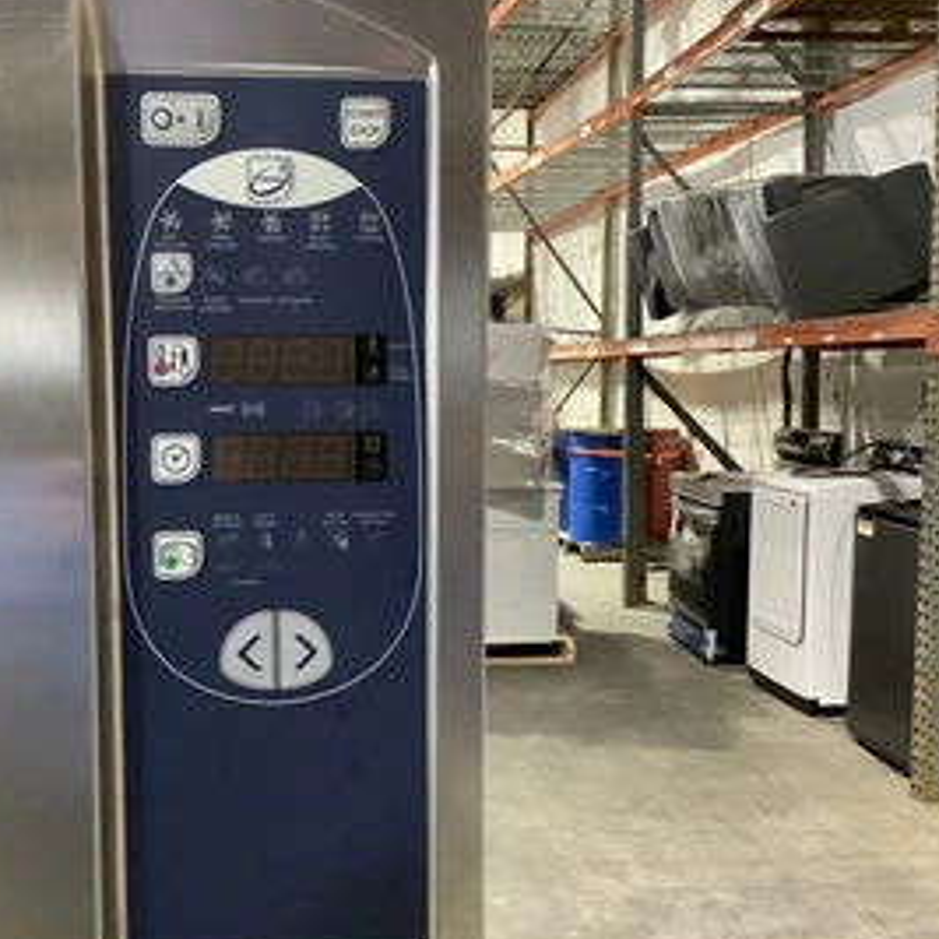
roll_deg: +0.7
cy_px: 506
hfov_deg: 40.8
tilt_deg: -6.7
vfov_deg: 40.9
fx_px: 1258
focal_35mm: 41
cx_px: 380
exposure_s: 1/30
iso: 320
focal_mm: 3.3
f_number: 2.4
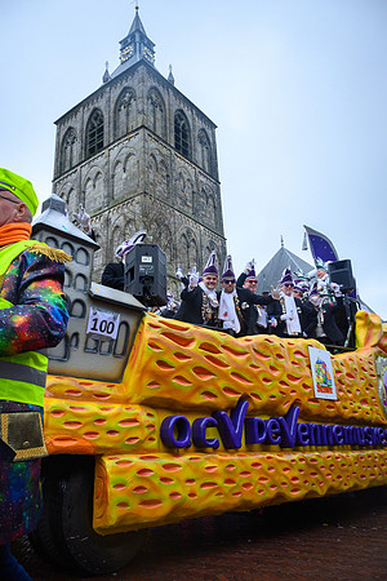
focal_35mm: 27
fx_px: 435
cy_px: 290
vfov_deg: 67.4
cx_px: 194
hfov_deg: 47.9
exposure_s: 1/500
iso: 400
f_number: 5
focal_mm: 18
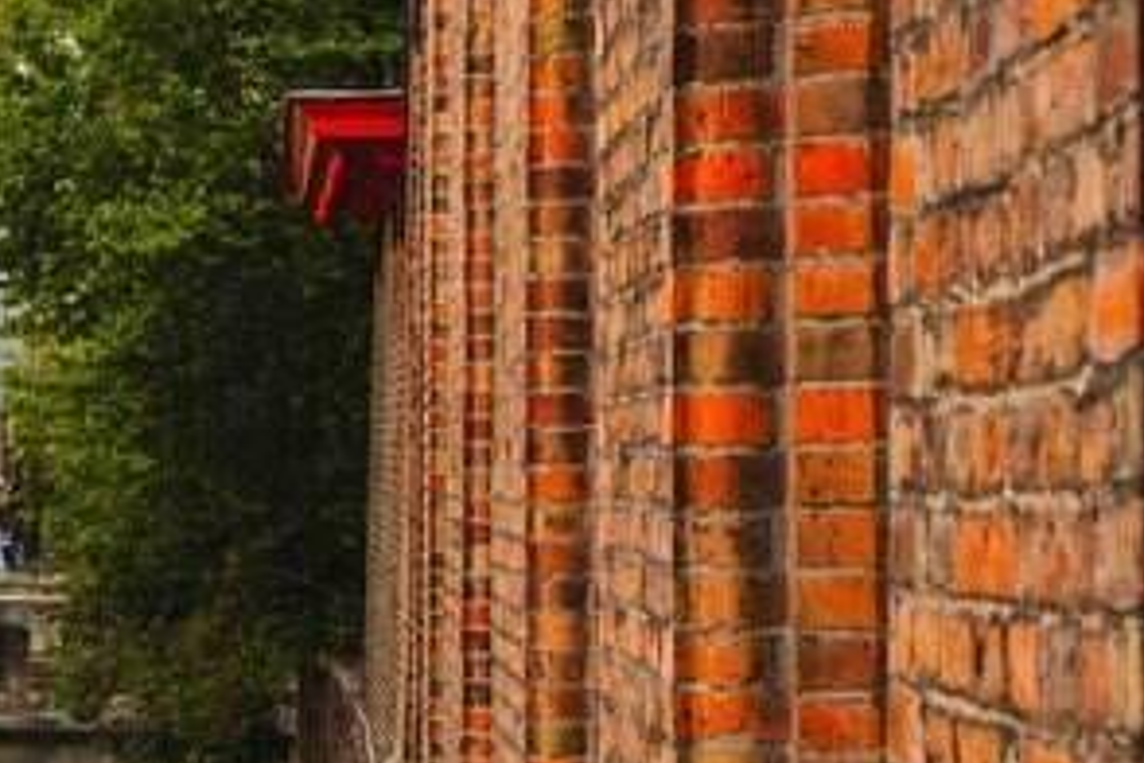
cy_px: 304
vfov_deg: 9.9
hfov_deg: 14.2
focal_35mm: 139
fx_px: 4417
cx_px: -288
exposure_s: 1/100
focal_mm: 34
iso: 100
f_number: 6.3
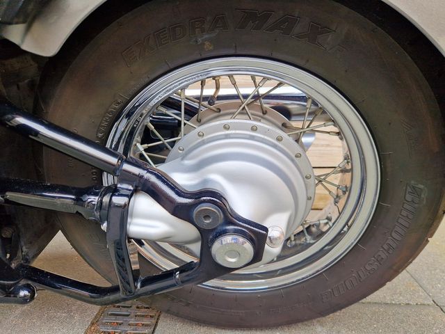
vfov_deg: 58.9
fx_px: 296
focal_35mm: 23
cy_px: 167
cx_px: 222
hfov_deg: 73.9
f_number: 1.8
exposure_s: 1/180
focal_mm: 5.4
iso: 50
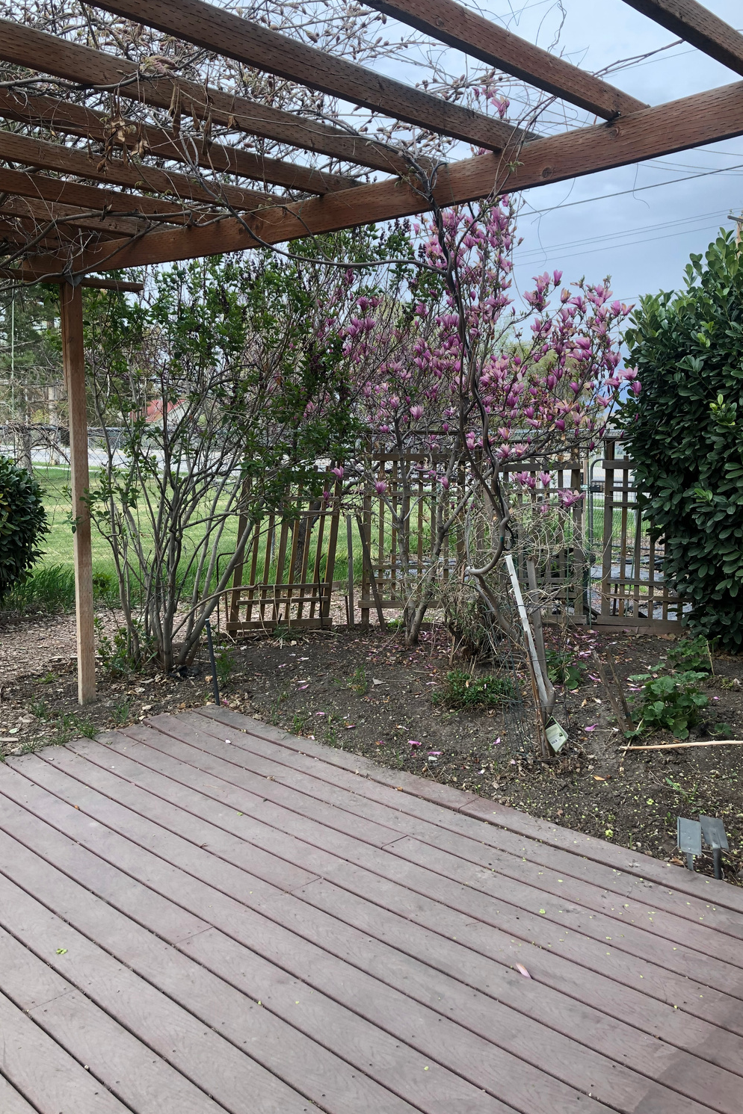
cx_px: 382
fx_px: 929
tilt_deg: -6.0
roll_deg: +0.1
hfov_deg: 43.6
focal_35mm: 30
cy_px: 545
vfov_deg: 61.9
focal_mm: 3.99
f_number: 1.8
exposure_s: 1/123
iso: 20
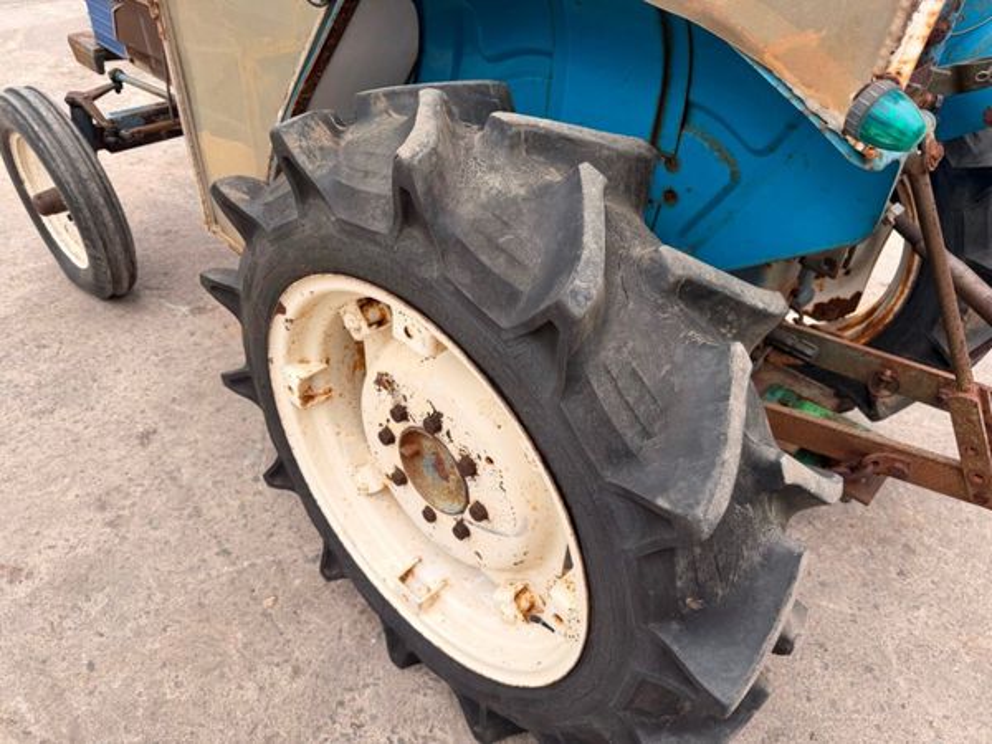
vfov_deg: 56.8
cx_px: 496
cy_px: 372
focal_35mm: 24
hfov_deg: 71.6
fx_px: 688
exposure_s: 1/1156
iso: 80
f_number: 1.78
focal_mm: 6.76
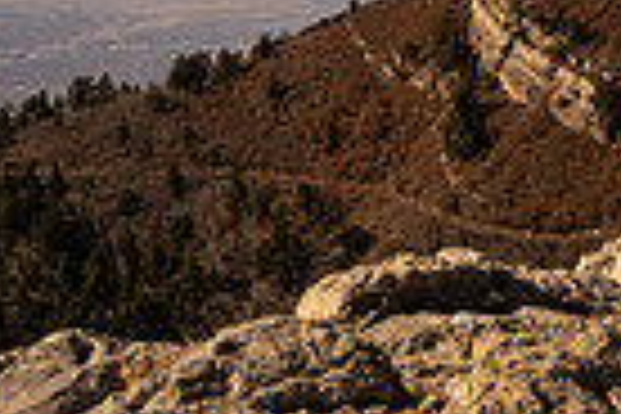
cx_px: 1030
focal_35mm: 101
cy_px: -148
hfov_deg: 17.4
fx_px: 1742
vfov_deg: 13.0
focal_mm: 24
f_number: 5.6
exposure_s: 1/4000
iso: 200
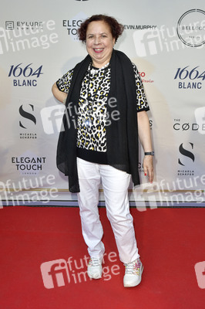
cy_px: 154
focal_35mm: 29
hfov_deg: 44.9
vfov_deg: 63.7
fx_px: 248
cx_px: 102
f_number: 6.3
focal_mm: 29
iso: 800
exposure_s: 1/125
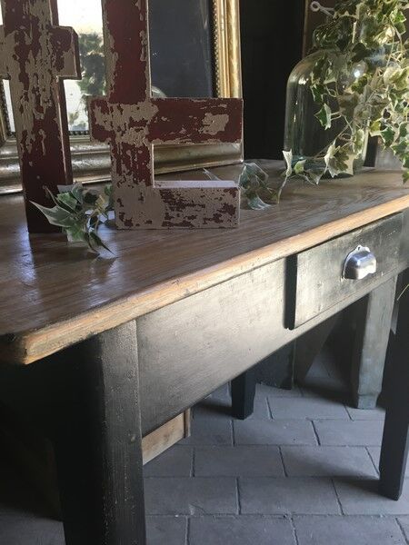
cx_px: 204
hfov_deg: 48.2
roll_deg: +0.5
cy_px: 272
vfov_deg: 61.7
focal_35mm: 29
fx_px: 457
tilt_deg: -19.1
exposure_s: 1/33
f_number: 2.2
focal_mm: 4.15
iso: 50
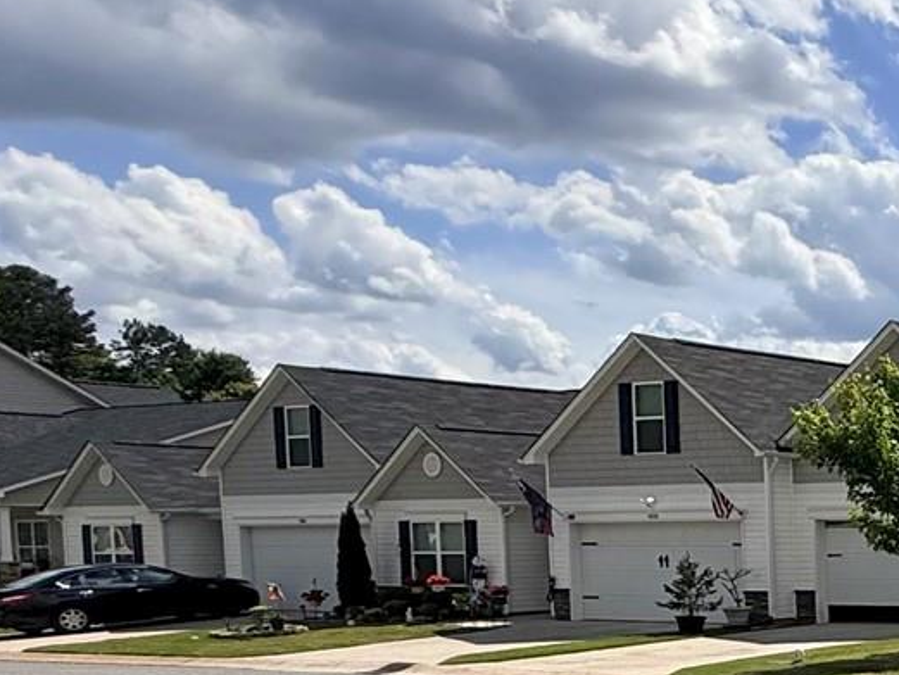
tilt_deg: -3.1
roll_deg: +0.2
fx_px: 1429
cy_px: 620
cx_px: 1510
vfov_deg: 25.7
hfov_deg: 23.4
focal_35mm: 55
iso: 50
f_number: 2.2
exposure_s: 1/3289
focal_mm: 2.22
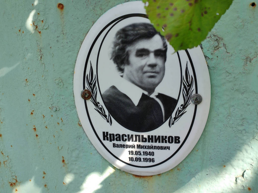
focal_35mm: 25
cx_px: 129
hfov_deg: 69.4
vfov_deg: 54.9
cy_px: 96
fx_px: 186
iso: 50
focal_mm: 4.7
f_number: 1.79
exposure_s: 1/214
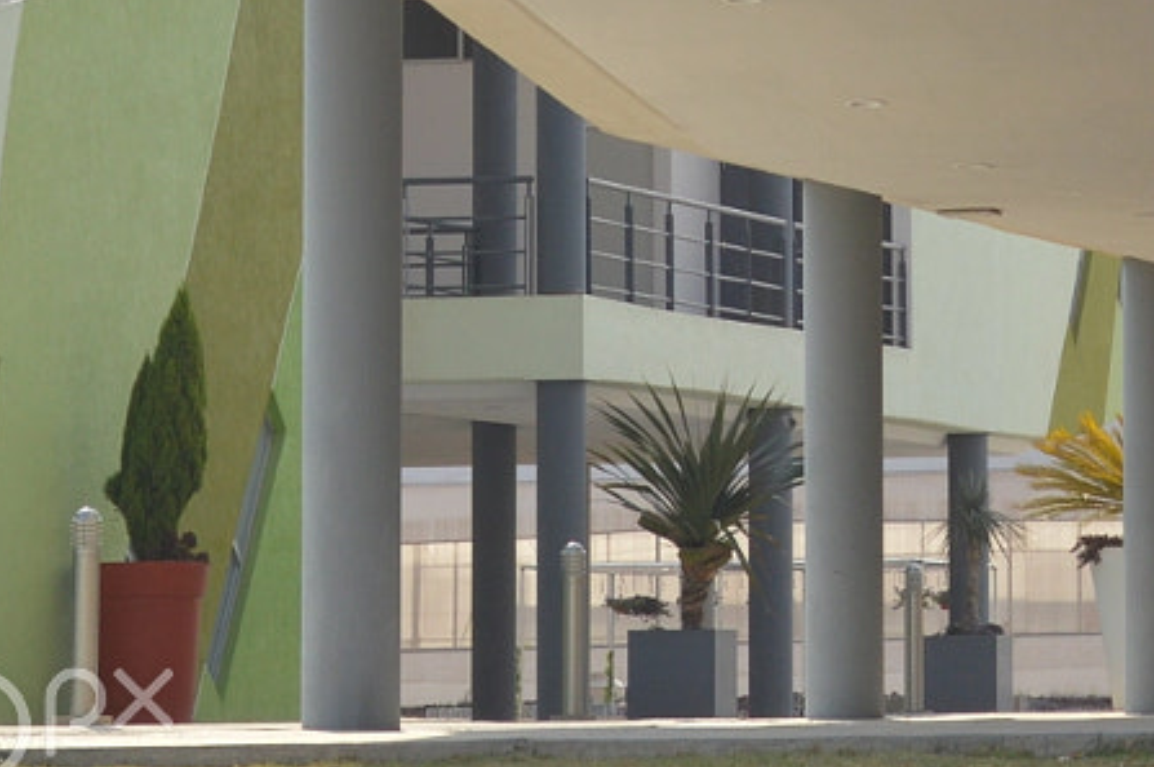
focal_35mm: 258
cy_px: -307
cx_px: 1598
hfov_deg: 7.9
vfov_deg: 5.3
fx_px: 8261
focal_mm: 48
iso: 200
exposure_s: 1/320
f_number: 9
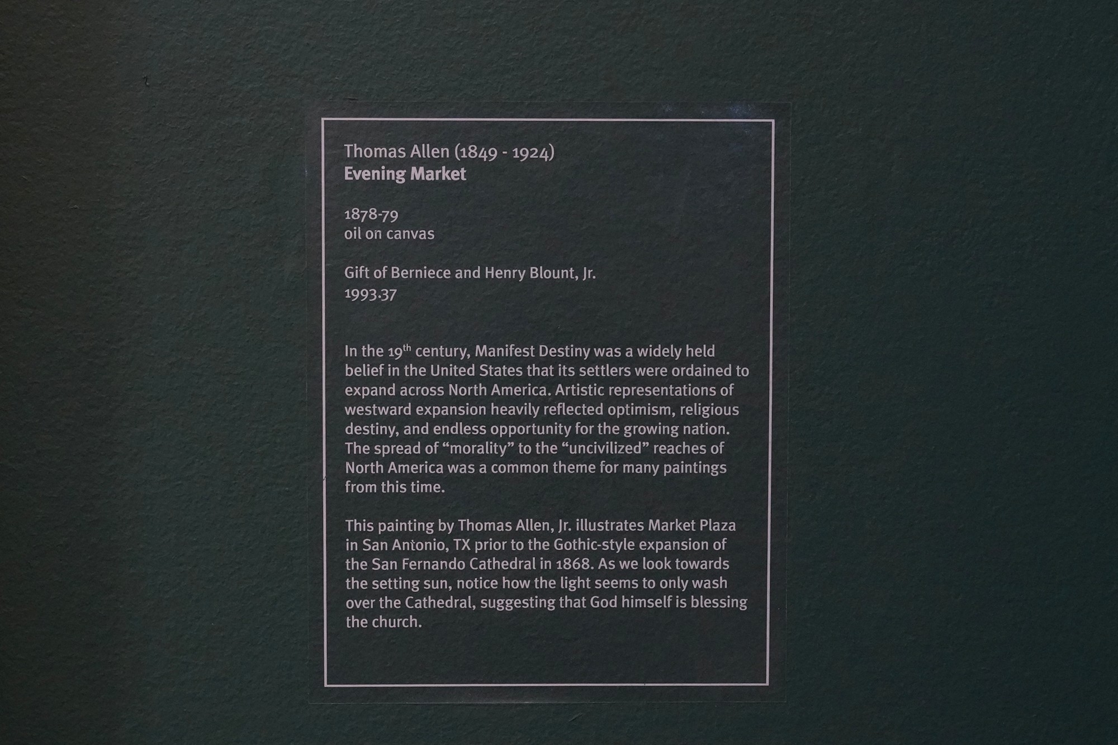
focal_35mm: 60
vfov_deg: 22.6
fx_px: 1863
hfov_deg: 33.4
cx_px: 559
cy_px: 372
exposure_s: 1/80
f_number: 11
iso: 8000
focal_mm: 60
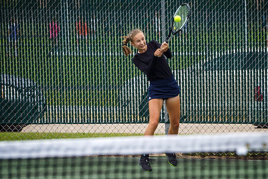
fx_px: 2240
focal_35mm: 301
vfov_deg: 4.6
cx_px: 164
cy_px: 117
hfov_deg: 6.8
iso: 1250
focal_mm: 200
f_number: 4.5
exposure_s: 1/1600
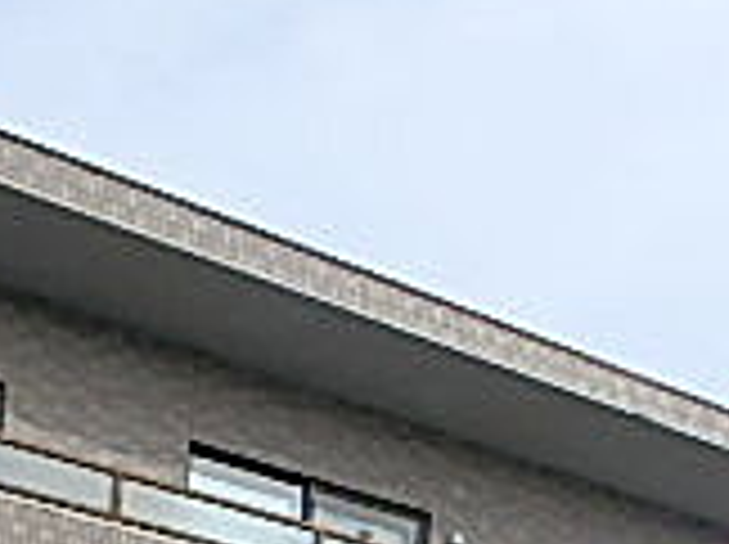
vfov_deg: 15.1
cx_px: 878
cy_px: 1016
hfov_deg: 21.8
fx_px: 1745
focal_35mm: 83
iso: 125
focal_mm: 3.7
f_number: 3.5
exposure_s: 1/1250
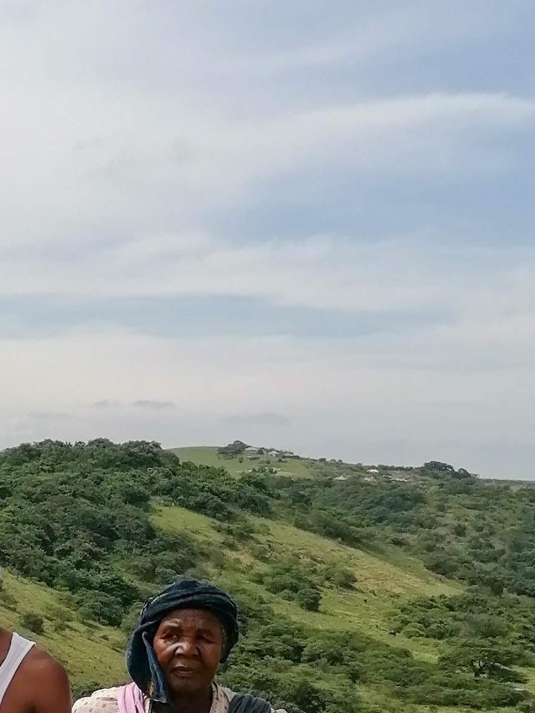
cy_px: 775
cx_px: -354
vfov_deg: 20.2
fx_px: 1916
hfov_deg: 14.4
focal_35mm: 93
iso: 50
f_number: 1.8
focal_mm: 4.75
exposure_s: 1/1900
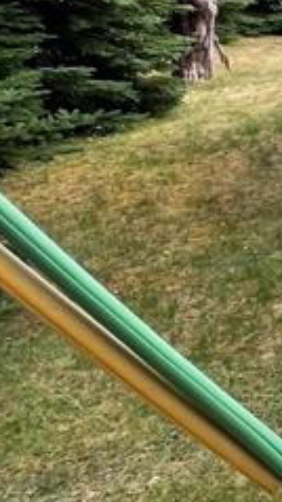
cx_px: 831
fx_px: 810
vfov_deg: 31.9
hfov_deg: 11.6
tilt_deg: -3.7
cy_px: 11
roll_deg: -2.3
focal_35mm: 61
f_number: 1.8
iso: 32
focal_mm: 1.57
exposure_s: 1/847
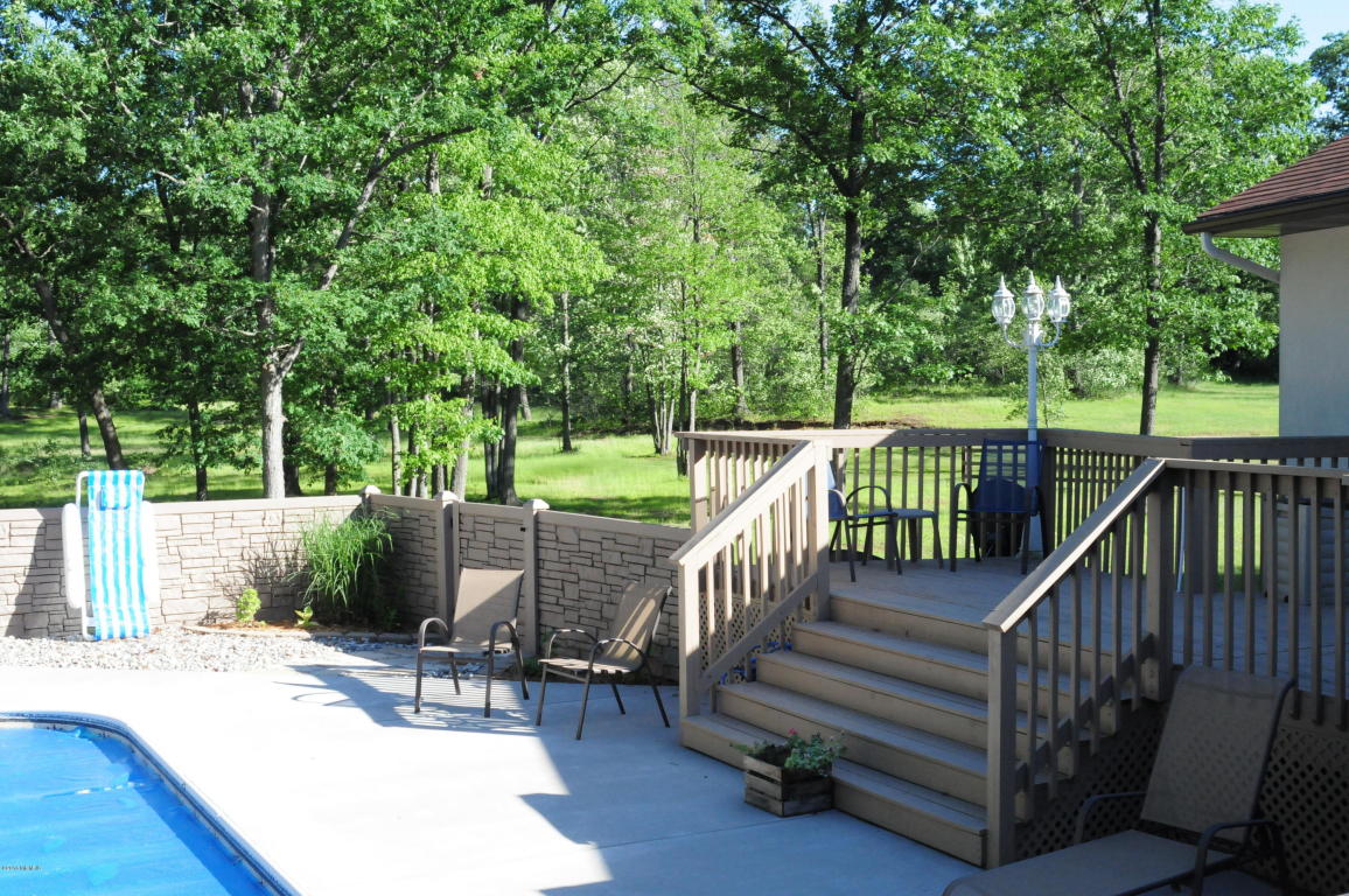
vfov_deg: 31.8
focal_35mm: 42
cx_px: 674
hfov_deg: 46.4
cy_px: 448
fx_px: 1572
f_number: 13
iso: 1600
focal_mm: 28
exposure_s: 1/640
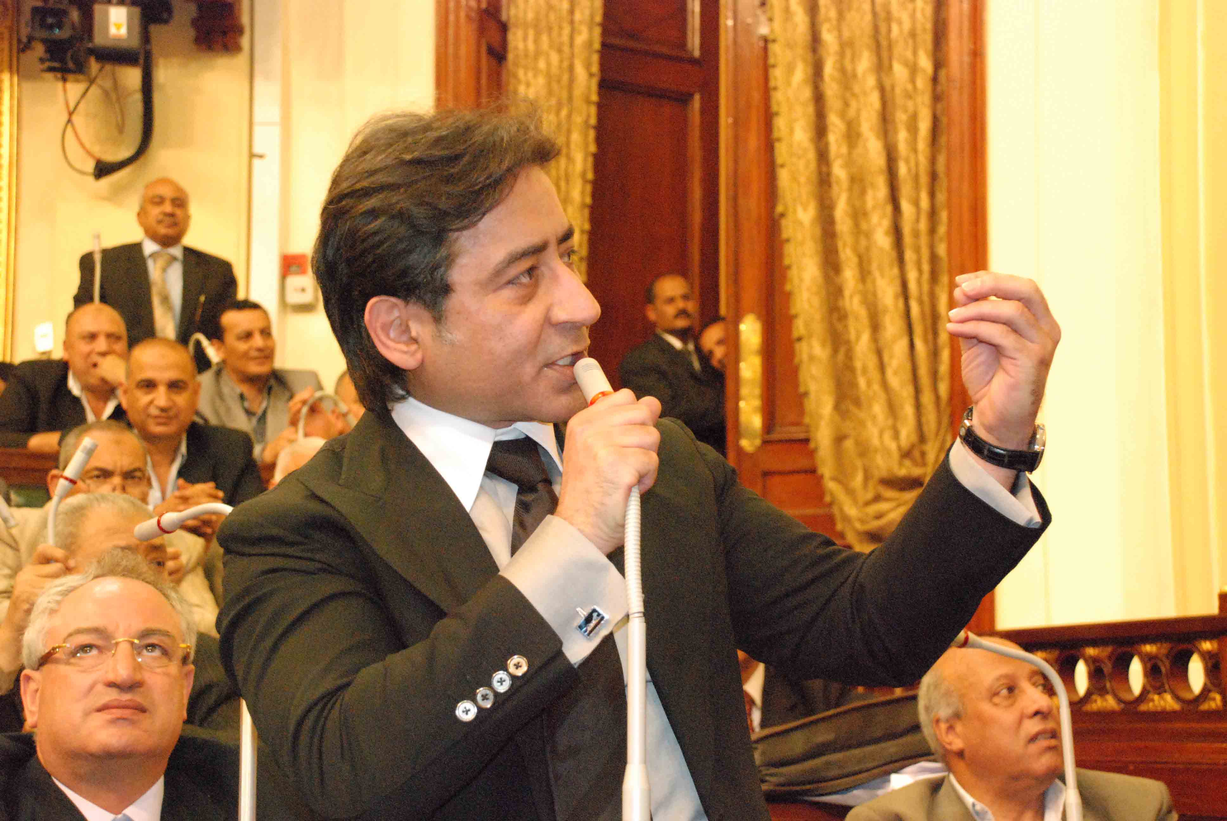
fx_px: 2252
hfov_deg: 30.5
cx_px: 614
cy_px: 410
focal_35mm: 66
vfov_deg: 20.7
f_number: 7.1
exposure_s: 1/60
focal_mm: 44
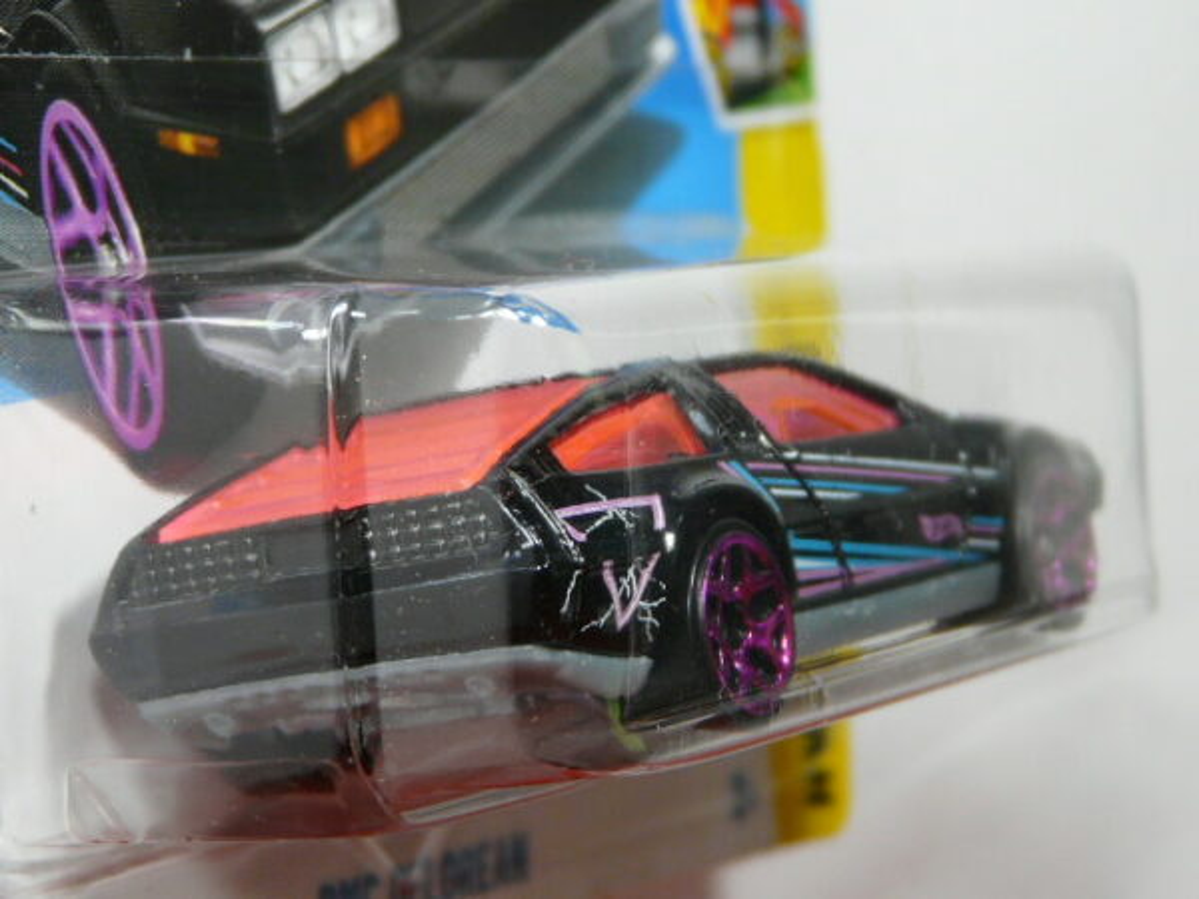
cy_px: 450
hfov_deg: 17.4
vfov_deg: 13.1
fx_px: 3914
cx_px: 600
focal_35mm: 113
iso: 100
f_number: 3.2
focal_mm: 11.7
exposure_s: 1/50
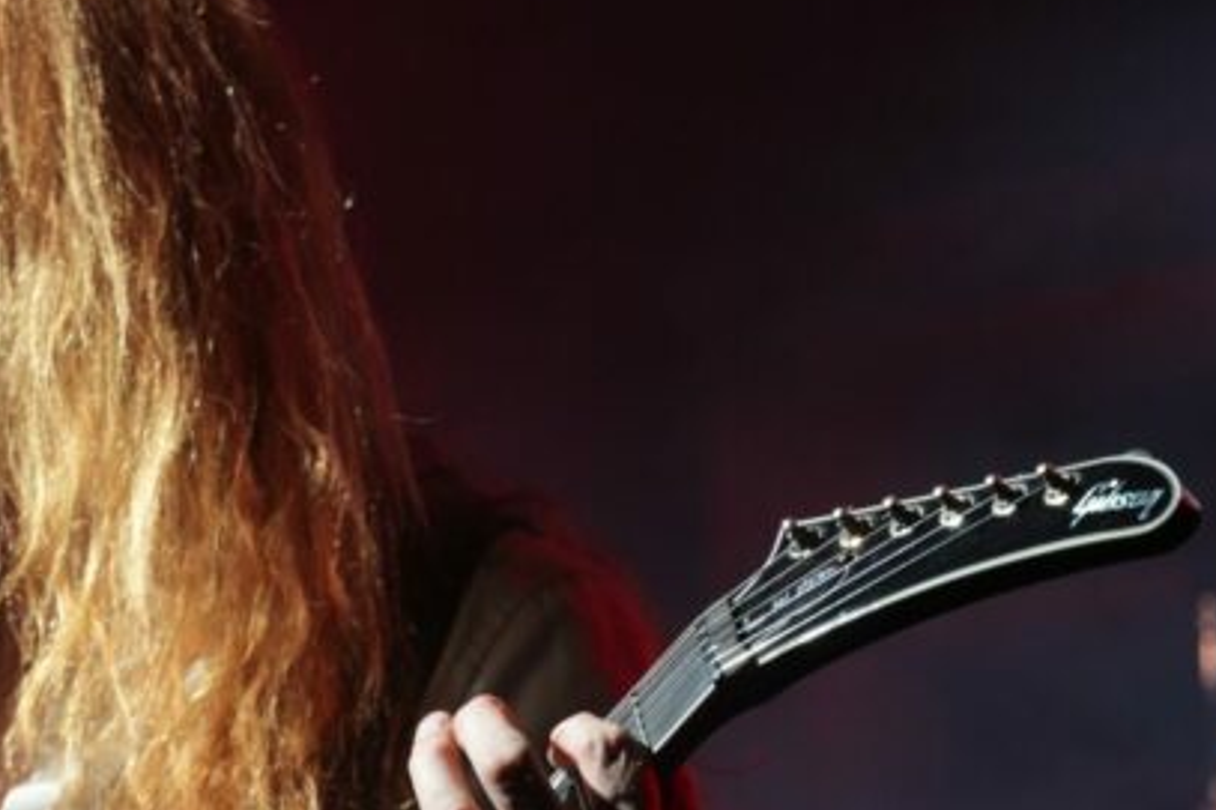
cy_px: 574
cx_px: 161
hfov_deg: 8.1
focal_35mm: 255
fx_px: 8609
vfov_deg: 5.4
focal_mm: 90
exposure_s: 1/160
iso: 800
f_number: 5.6
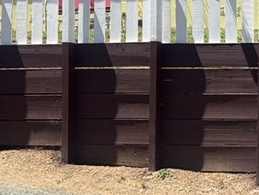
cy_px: -13
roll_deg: -0.9
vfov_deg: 9.1
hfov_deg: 11.8
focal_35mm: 162
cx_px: 335
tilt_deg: +5.6
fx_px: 1214
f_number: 1.78
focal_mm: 6.76
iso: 100
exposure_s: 1/4098
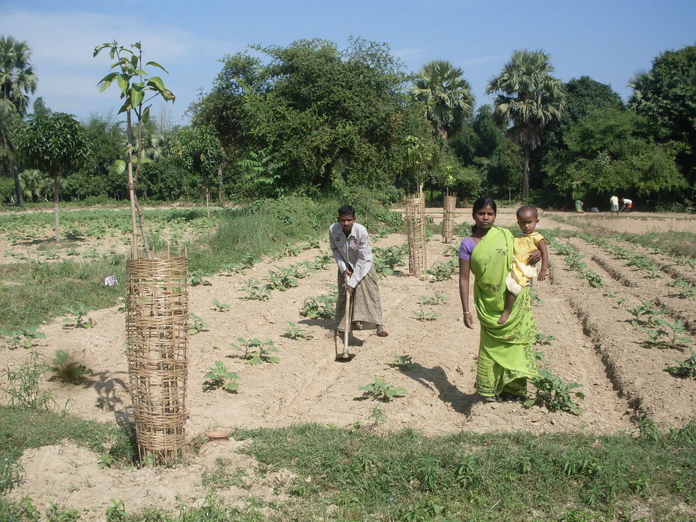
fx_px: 764
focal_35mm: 38
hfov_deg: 49.0
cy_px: 261
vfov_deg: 37.7
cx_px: 348
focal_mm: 6.3
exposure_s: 1/180
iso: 80
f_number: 8.4
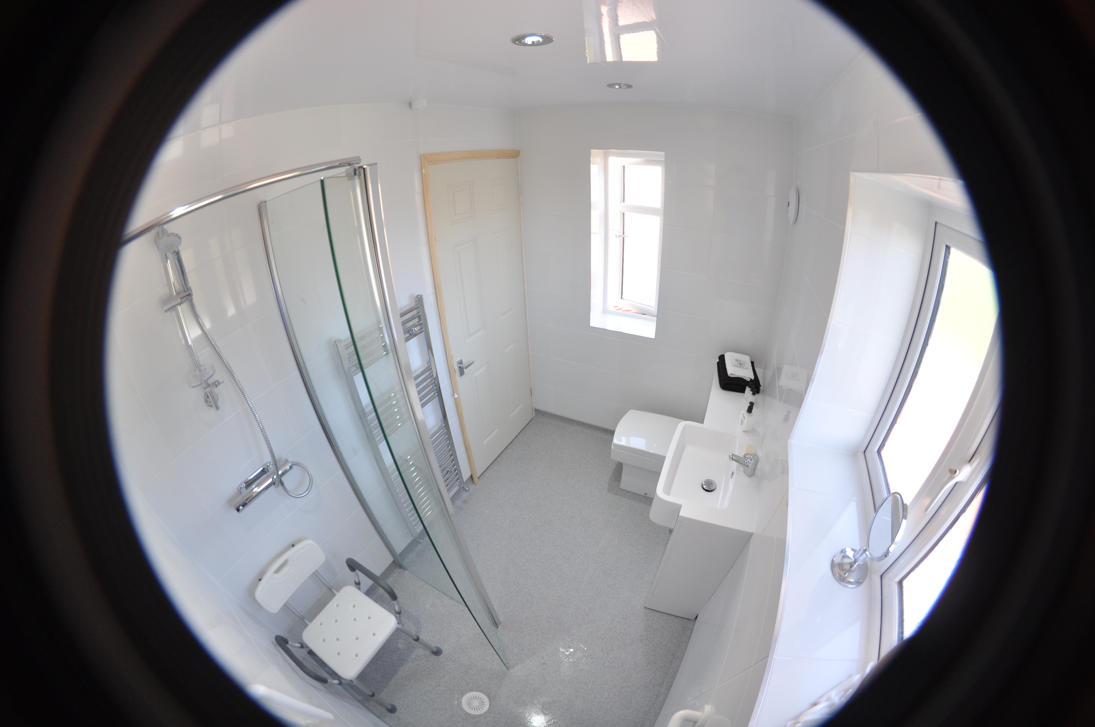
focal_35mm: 12
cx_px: 548
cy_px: 364
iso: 400
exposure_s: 1/125
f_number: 5.6
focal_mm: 8
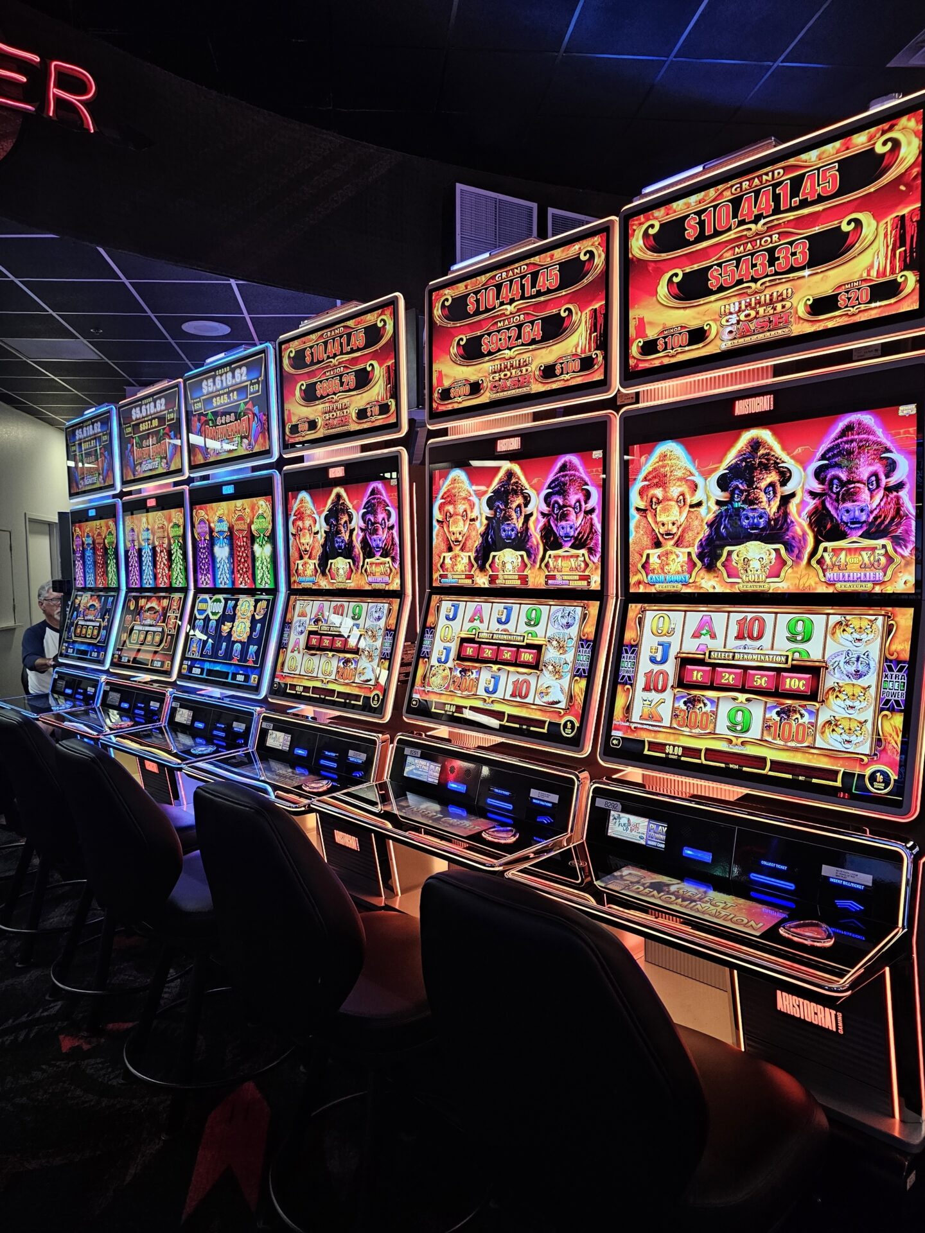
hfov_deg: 58.9
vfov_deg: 73.9
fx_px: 819
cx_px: 462
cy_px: 616
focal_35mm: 23
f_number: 1.7
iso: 320
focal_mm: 6.3
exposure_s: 1/120
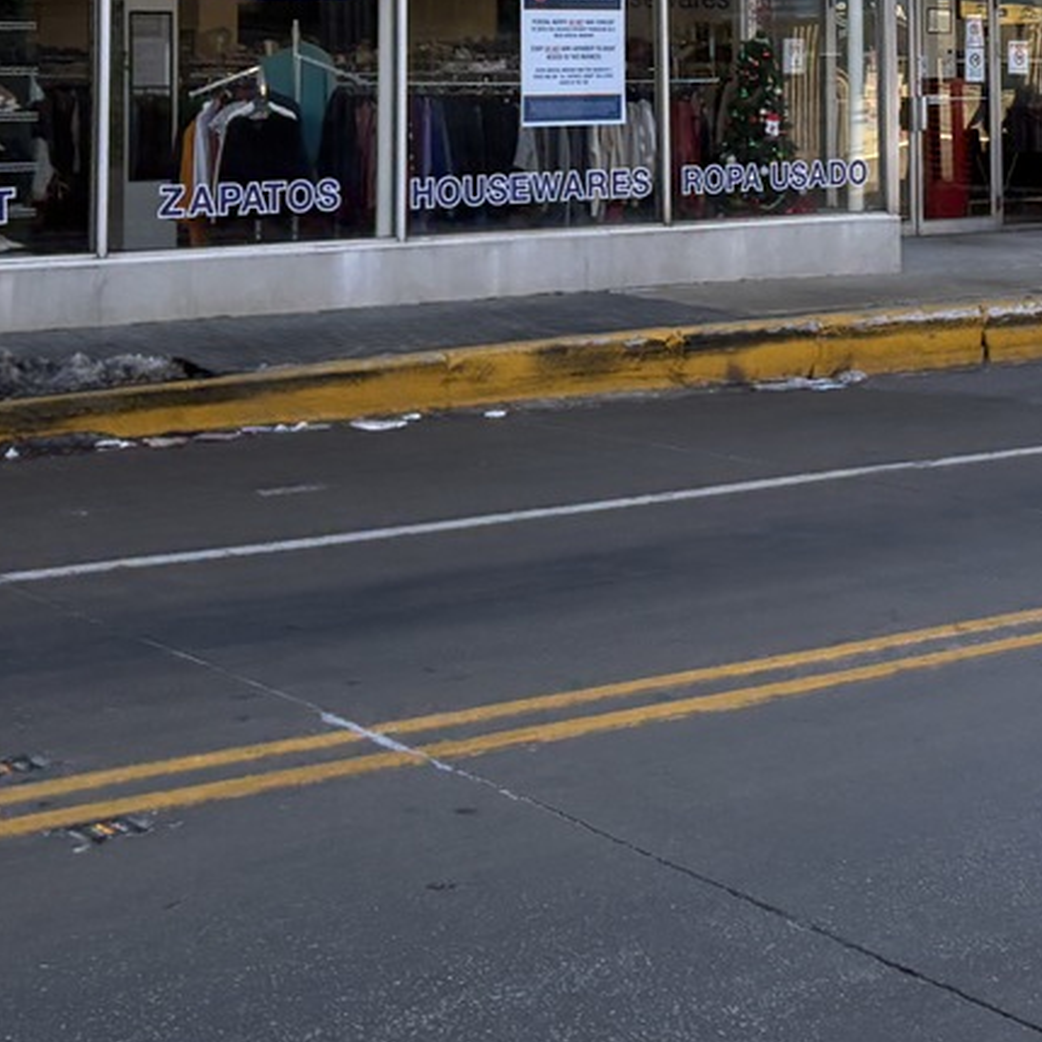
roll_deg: +0.6
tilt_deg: +3.1
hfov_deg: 22.1
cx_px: 865
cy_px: -82
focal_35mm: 77
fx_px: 2622
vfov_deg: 21.4
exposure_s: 1/973
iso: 64
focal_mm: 5.96
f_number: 1.6
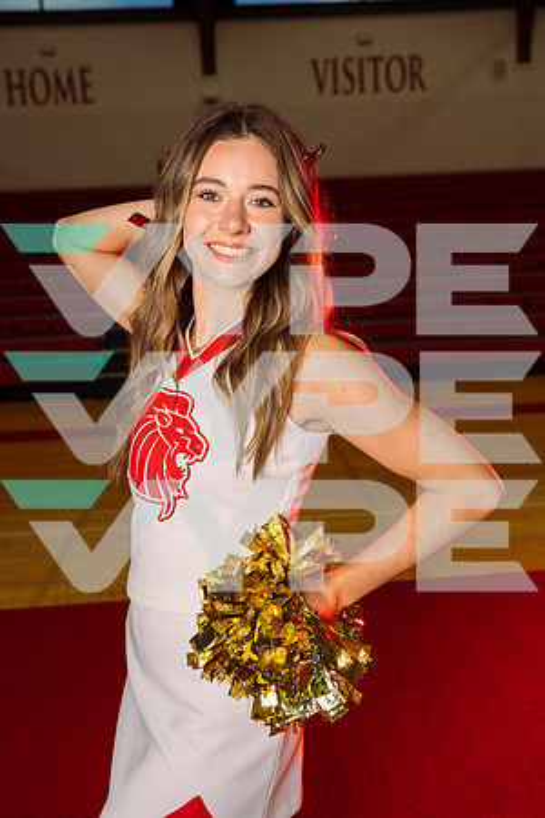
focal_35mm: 41
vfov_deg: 47.4
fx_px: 931
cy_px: 409
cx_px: 272
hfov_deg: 32.6
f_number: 5
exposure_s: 1/250
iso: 250
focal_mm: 41
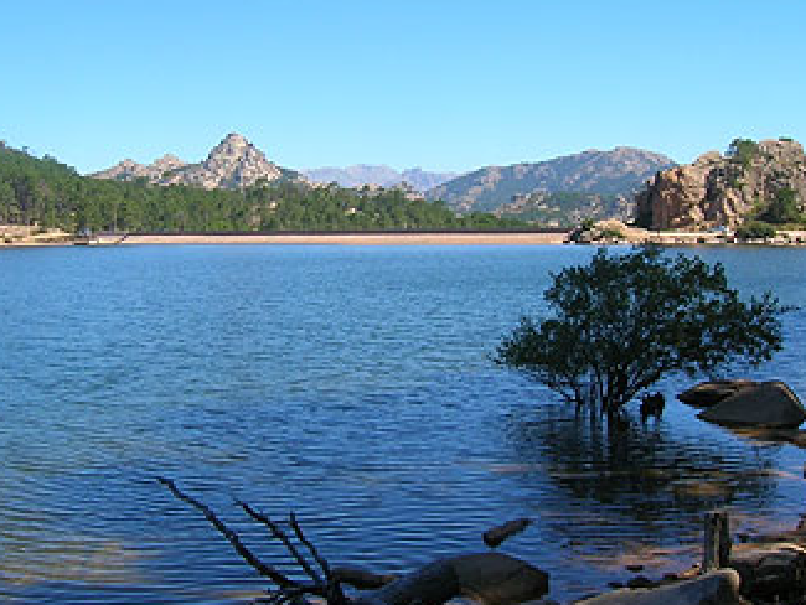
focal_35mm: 47
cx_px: 325
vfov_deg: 30.8
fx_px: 1095
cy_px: 244
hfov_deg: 40.3
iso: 50
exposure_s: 1/246
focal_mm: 5.7
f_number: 4.9
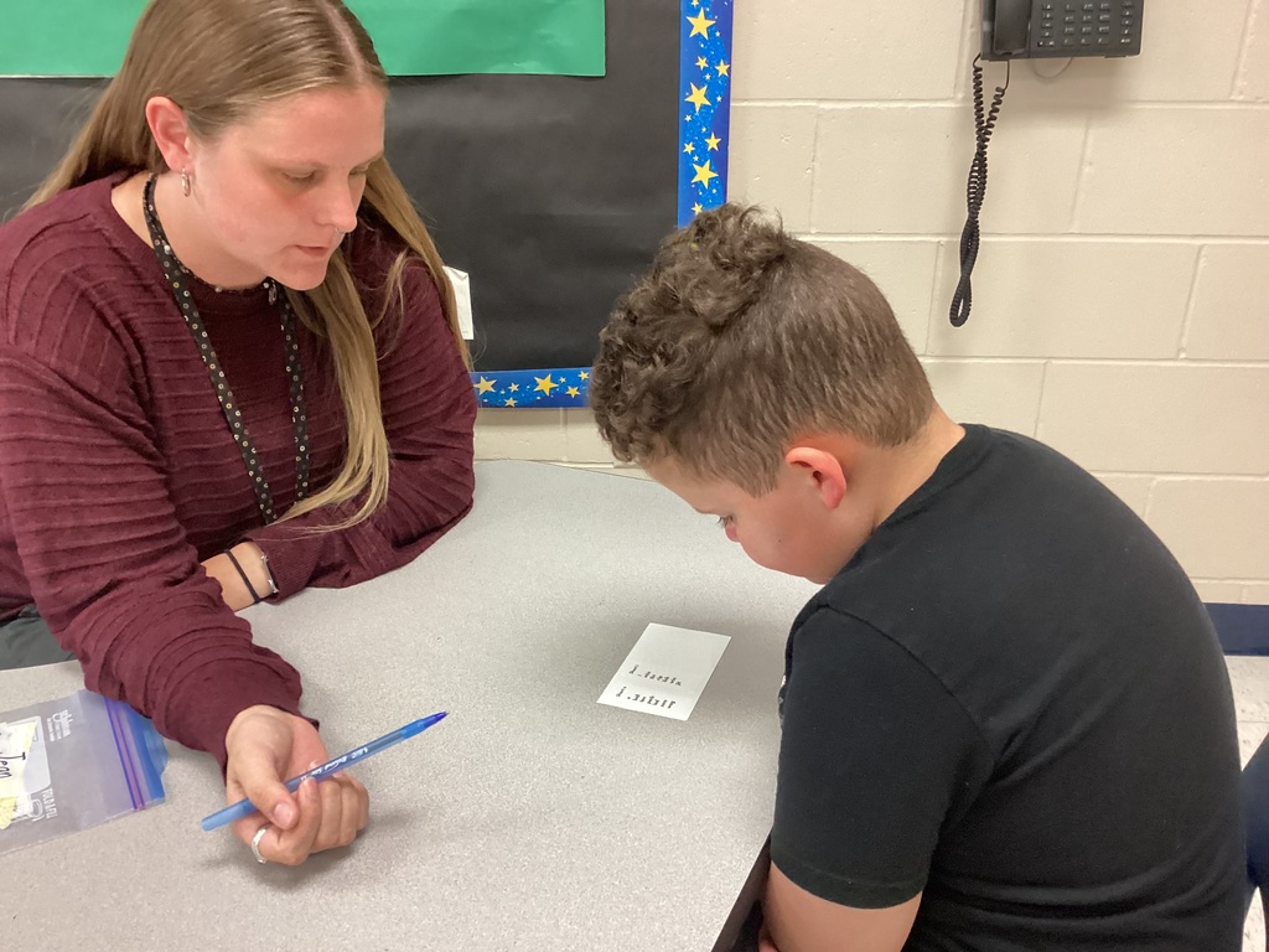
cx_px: 634
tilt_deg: -24.2
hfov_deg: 58.4
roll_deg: +0.2
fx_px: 1136
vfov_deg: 45.4
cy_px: 476
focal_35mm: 31
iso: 250
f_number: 2.4
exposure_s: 1/60
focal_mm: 3.3
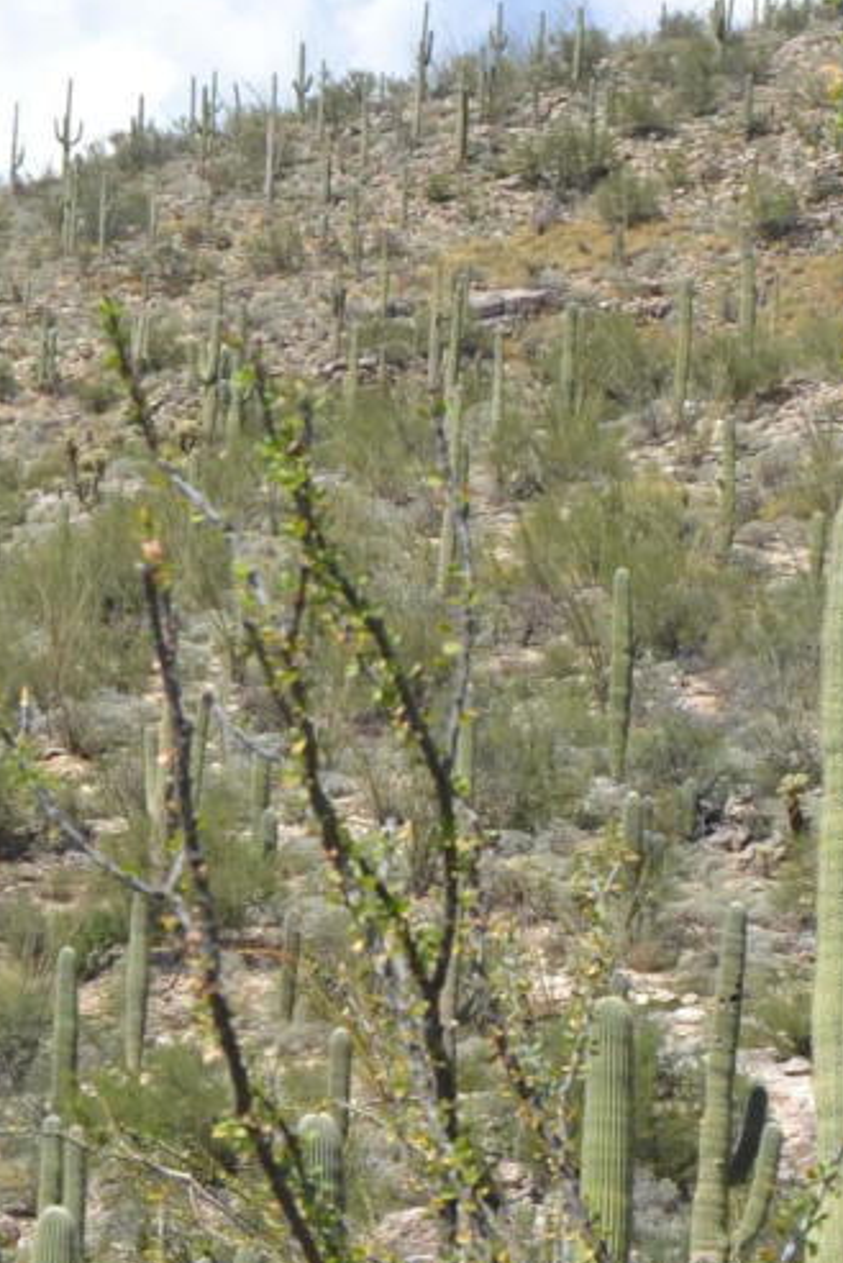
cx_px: 332
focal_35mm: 213
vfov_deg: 9.7
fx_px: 7477
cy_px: 564
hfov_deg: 6.5
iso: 100
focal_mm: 35
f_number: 9
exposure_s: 1/320
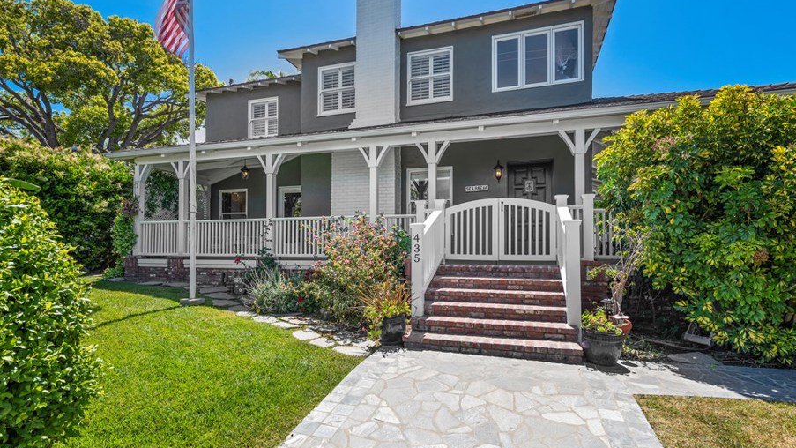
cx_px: 395
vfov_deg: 58.3
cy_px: 239
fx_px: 401
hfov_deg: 89.6
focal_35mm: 19
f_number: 7.1
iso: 160
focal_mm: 16
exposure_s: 1/500
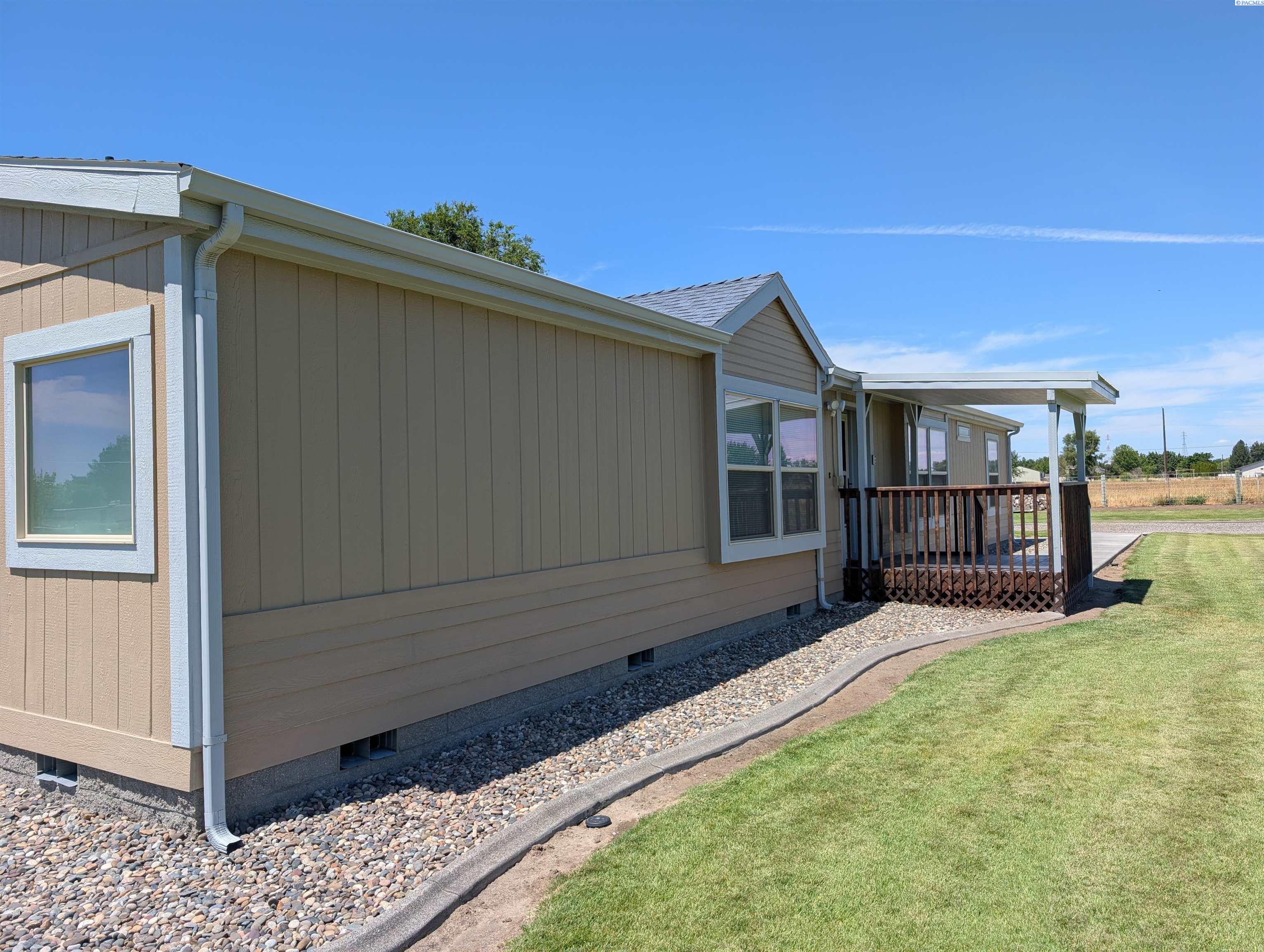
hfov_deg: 71.5
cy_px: 476
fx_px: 878
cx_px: 632
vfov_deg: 56.9
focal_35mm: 24
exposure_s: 1/951
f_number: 1.68
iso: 21
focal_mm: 6.9
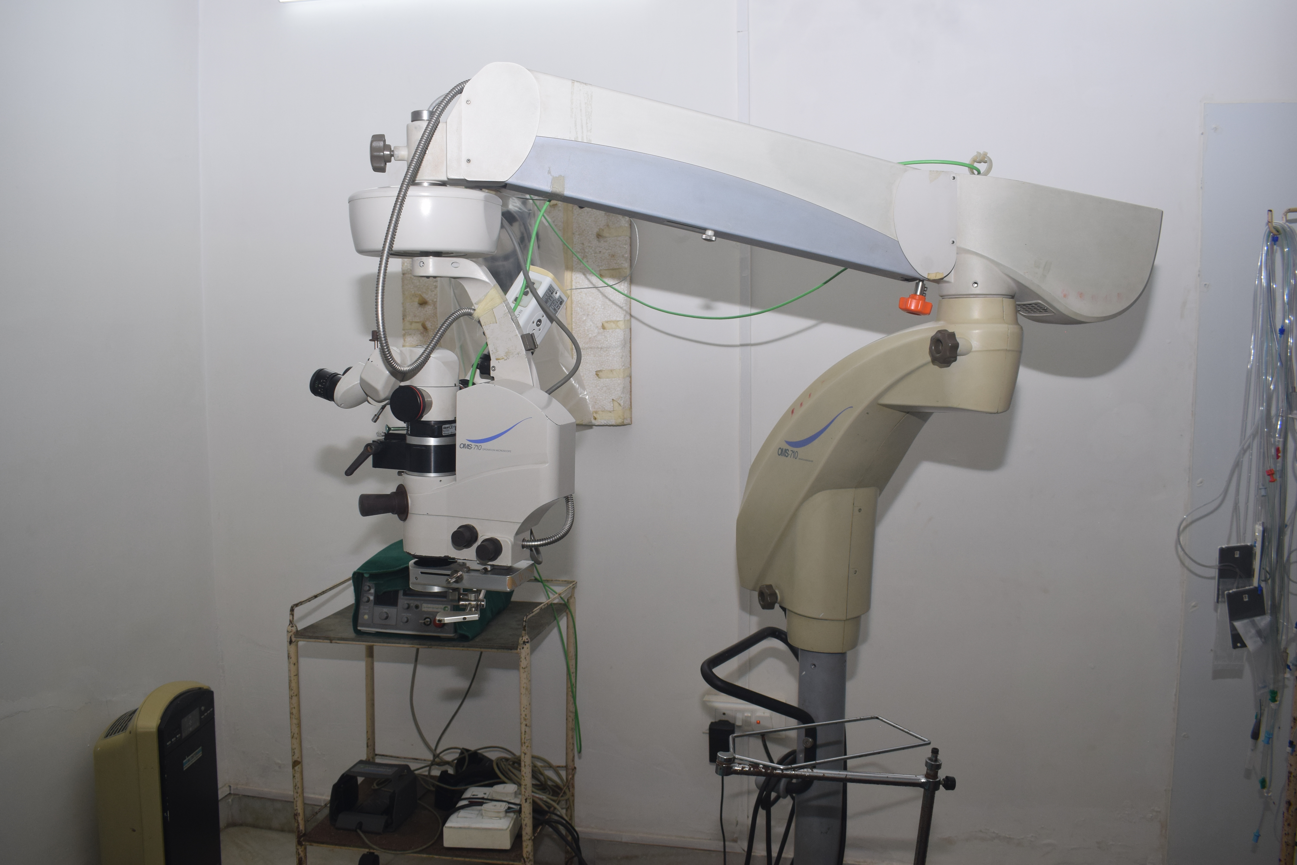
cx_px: 648
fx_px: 973
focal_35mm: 27
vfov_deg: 47.9
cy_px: 432
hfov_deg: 67.4
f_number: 5.6
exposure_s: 1/160
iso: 400
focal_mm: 18
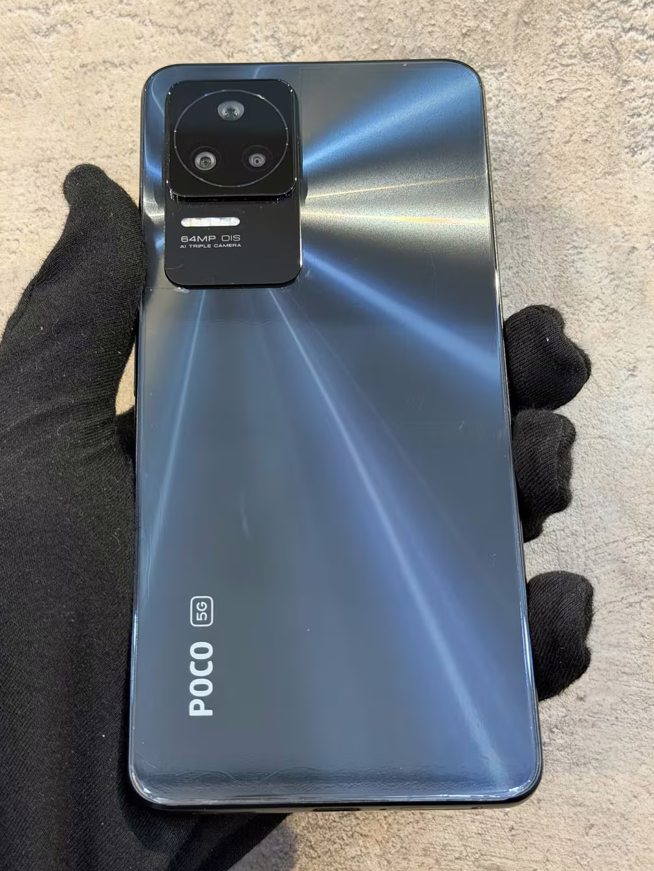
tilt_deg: +8.1
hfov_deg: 25.7
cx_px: 296
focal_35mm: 57
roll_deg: -2.2
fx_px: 1435
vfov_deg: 33.8
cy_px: 440
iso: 250
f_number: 1.78
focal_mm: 6.76
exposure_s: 1/50
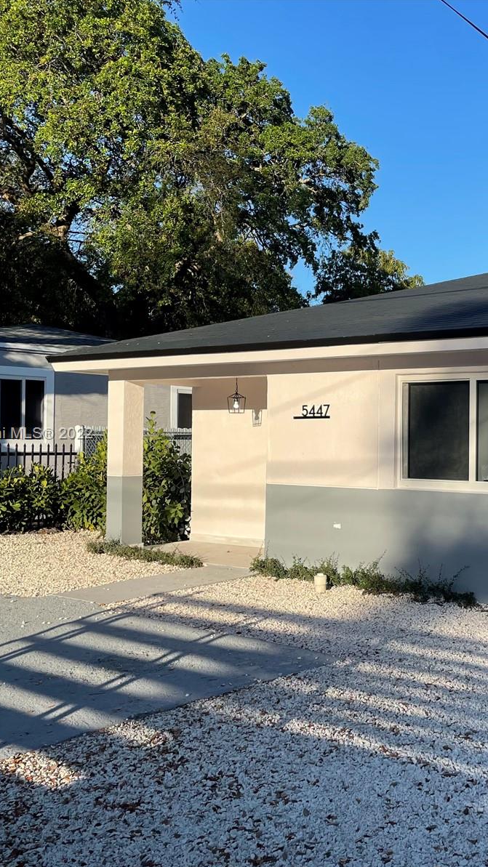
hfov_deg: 29.8
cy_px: 435
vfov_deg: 52.8
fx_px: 874
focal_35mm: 38
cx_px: 442
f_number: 1.6
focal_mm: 4.2
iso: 32
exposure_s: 1/2506
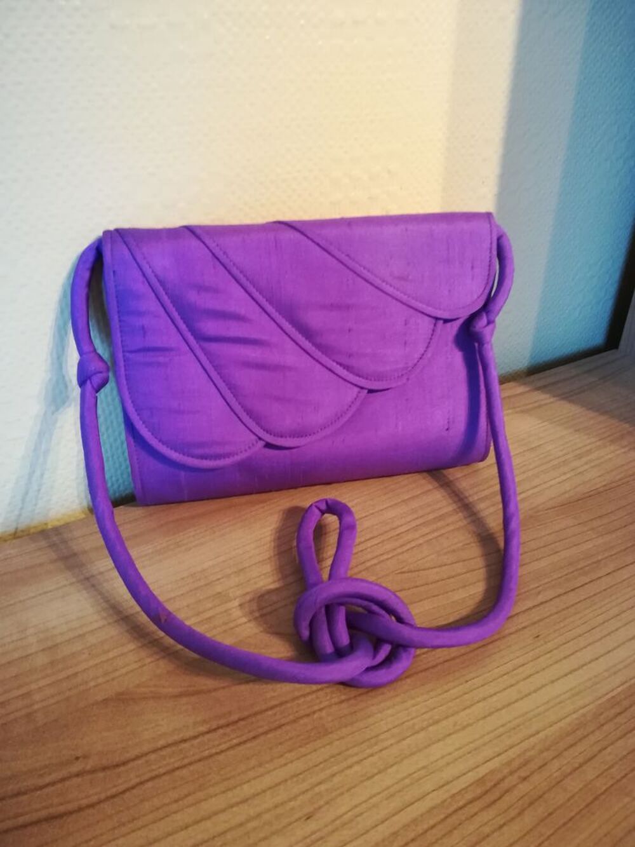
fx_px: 636
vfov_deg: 67.3
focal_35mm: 26
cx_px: 318
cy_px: 424
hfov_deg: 53.1
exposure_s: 1/20
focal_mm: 3.83
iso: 640
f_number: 2.2
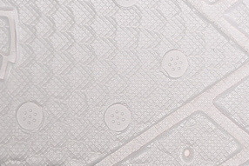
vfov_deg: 4.9
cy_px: 75
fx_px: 1958
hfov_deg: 7.2
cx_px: 268
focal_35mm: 283
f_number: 7.1
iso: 160
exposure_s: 1/80
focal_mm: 50
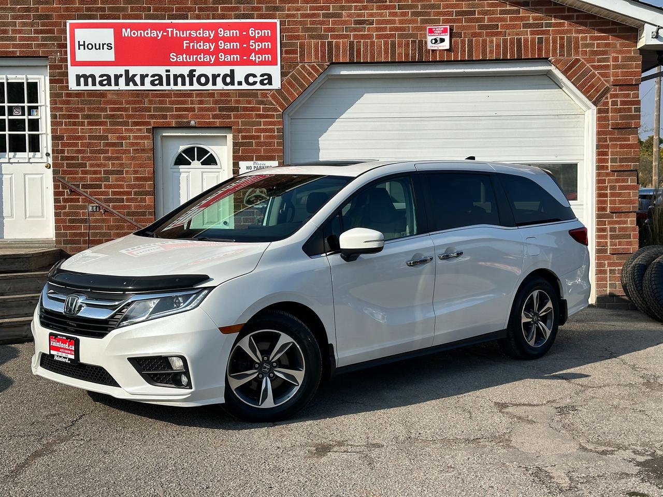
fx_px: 919
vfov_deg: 30.3
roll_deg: +1.0
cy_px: 248
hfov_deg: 39.7
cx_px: 332
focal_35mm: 48
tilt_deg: -2.5
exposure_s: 1/5000
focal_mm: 6.86
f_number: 1.78
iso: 64
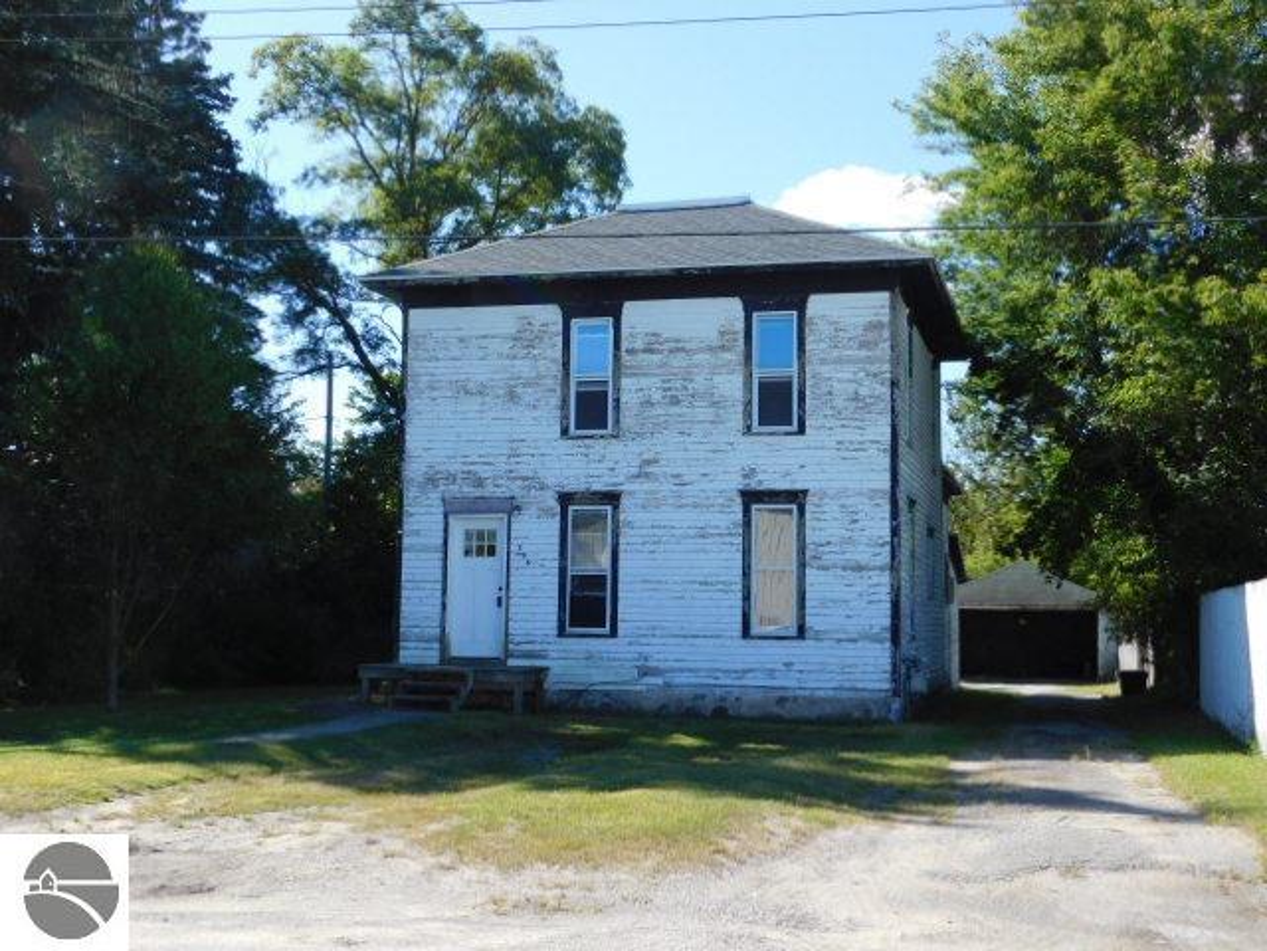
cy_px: 476
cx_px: 634
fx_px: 1647
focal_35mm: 45
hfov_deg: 42.1
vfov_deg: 32.2
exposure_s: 1/640
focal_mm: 8
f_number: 3.7
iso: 125
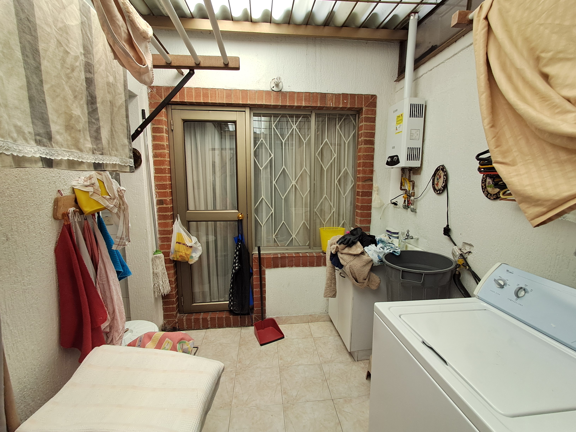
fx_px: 266
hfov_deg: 94.5
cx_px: 288
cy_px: 216
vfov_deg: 78.1
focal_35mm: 16
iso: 40
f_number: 2.2
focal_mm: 1.64
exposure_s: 1/145
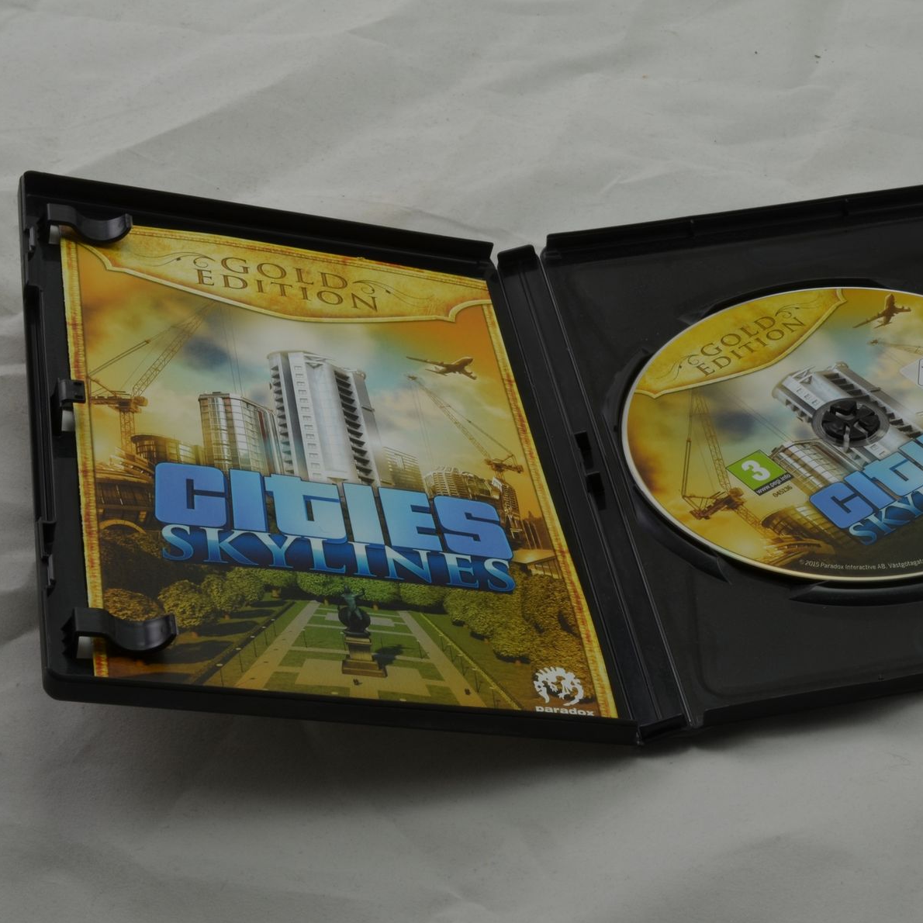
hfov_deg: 22.4
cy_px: 462
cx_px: 608
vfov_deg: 22.5
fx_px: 2323
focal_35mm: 77
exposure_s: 1/2.5
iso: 100
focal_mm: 40
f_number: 20
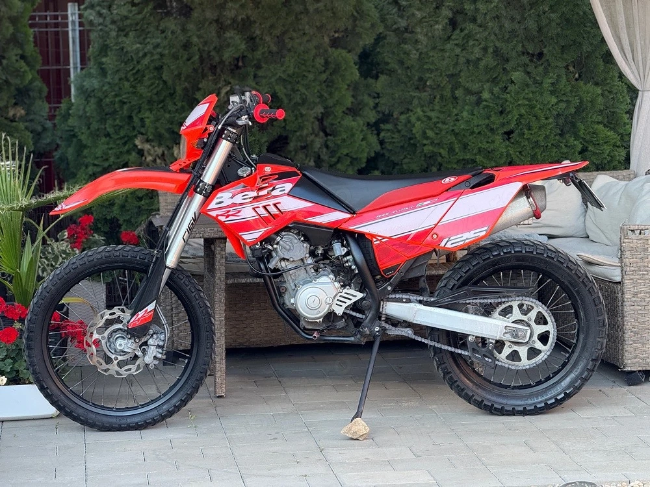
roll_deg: +1.0
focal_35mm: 120
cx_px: 325
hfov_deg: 16.4
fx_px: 2253
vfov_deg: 12.3
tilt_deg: -4.8
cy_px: 244
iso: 64
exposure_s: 1/99
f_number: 2.8
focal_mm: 15.66
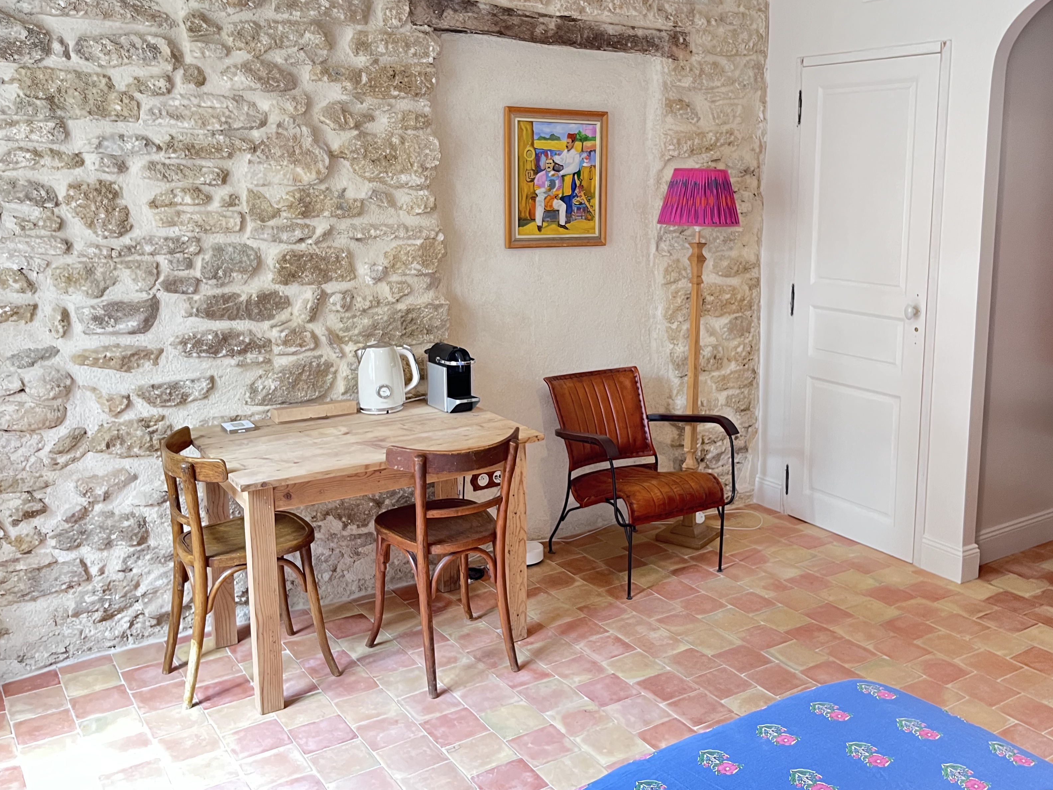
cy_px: 339
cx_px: 616
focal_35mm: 33
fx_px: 1004
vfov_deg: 42.8
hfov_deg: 55.1
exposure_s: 1/50
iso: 400
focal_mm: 5.1
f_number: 1.6
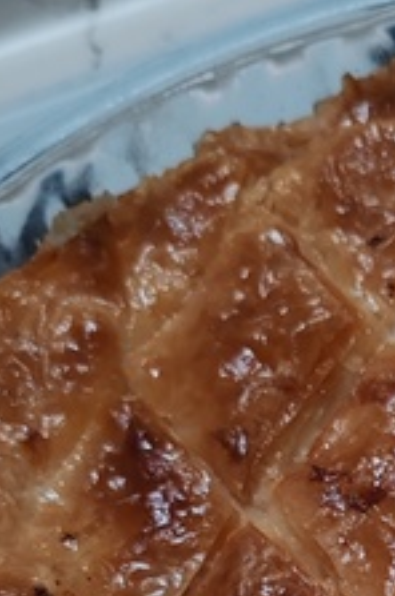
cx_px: 614
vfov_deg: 16.7
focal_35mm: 116
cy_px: 756
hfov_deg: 11.3
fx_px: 1915
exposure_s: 1/100
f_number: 1.9
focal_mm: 6.12
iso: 250
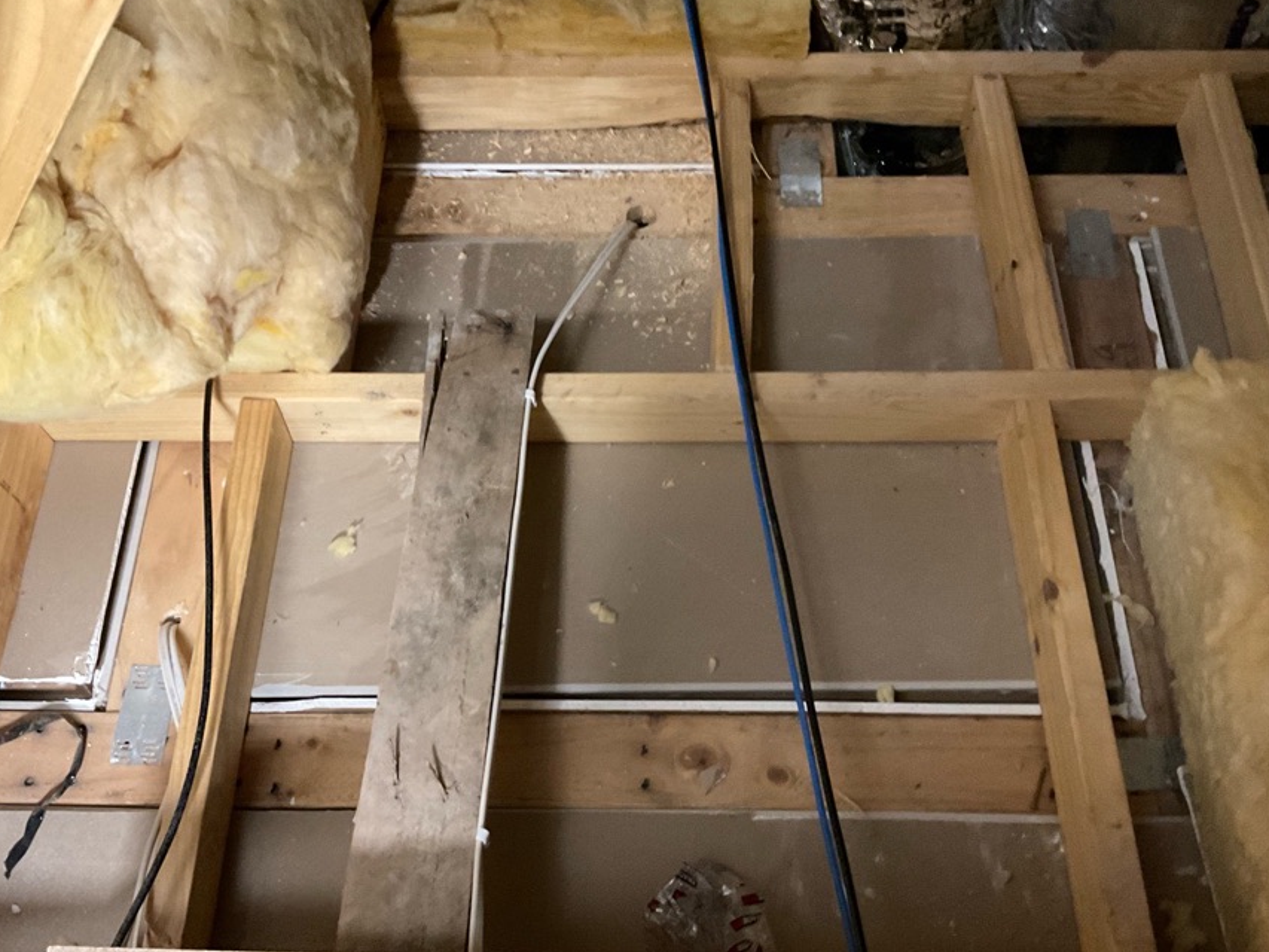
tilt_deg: -63.7
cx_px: 616
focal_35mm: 34
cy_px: 486
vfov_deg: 41.8
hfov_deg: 53.9
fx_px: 1247
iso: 400
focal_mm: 3
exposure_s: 1/25
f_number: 1.8
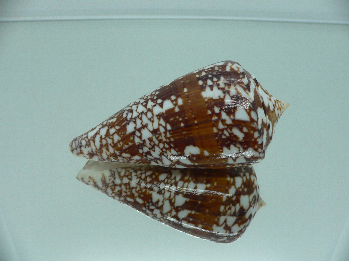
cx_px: 174
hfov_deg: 52.6
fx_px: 353
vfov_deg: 40.7
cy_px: 130
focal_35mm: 35
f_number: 2.8
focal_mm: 4.6
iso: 100
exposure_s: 1/60
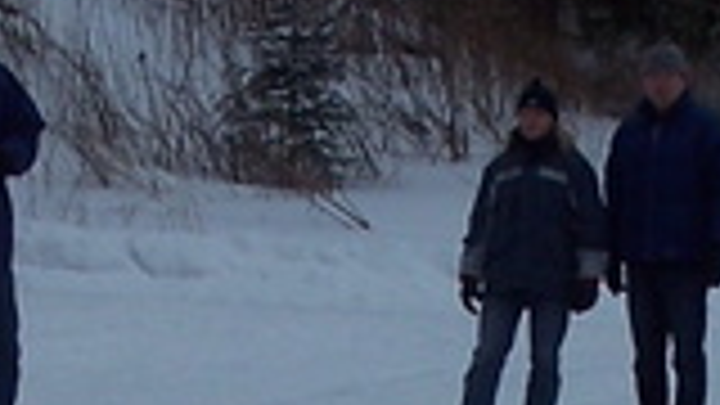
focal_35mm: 345
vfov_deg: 3.5
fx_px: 6587
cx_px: 387
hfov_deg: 6.3
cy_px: 904
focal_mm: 10.7
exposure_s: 1/250
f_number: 3.2
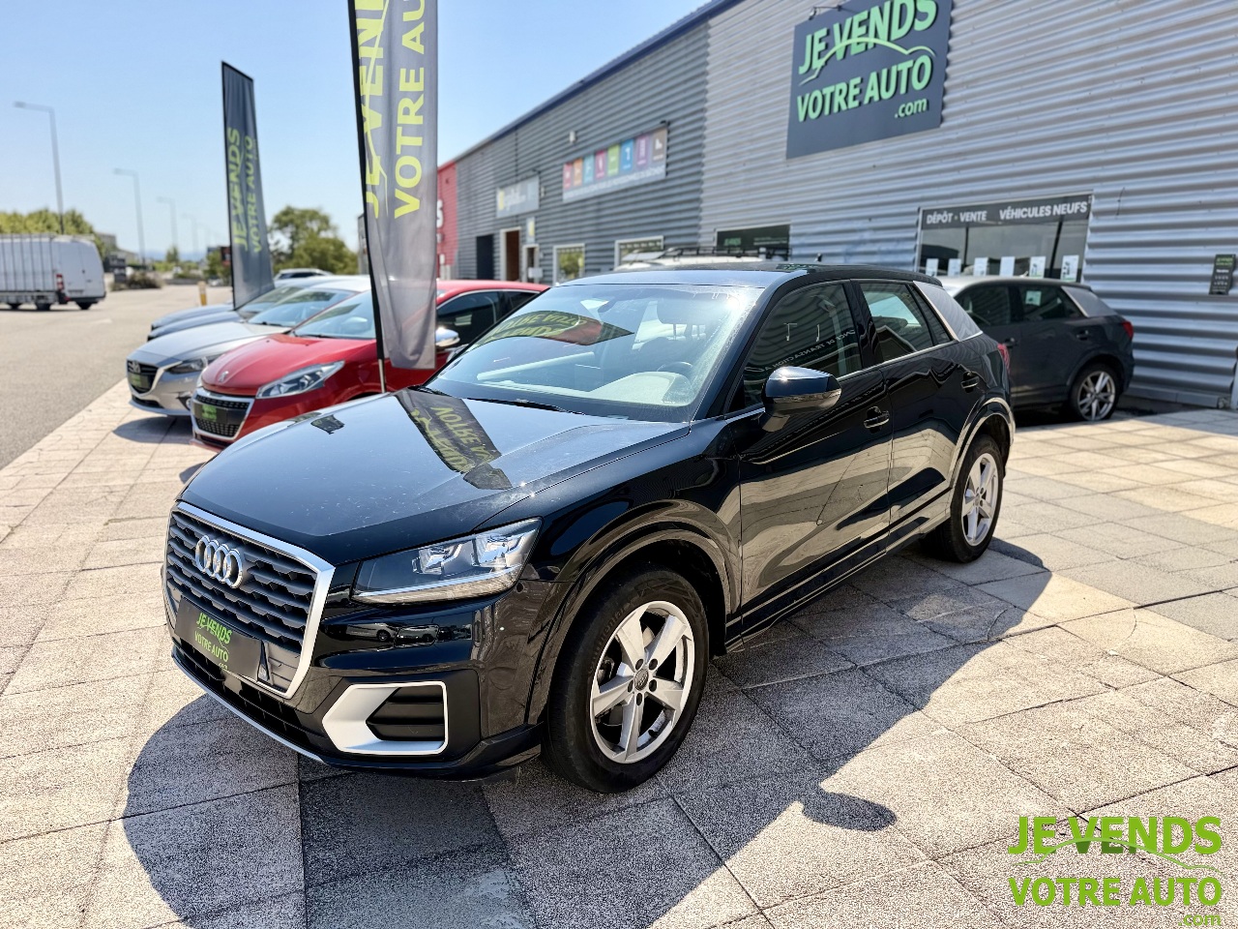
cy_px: 464
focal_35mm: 24
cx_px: 619
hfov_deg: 71.6
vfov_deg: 56.8
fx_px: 858
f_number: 1.78
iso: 80
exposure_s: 1/3953
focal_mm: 6.76
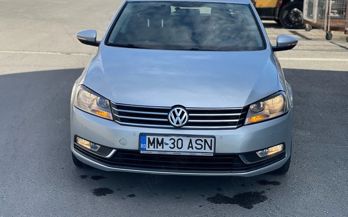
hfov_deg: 30.2
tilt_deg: -11.0
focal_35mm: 68
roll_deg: -2.6
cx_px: 174
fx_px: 645
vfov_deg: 19.1
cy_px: 94
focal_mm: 7.5
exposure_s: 1/619
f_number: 2.2
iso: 32
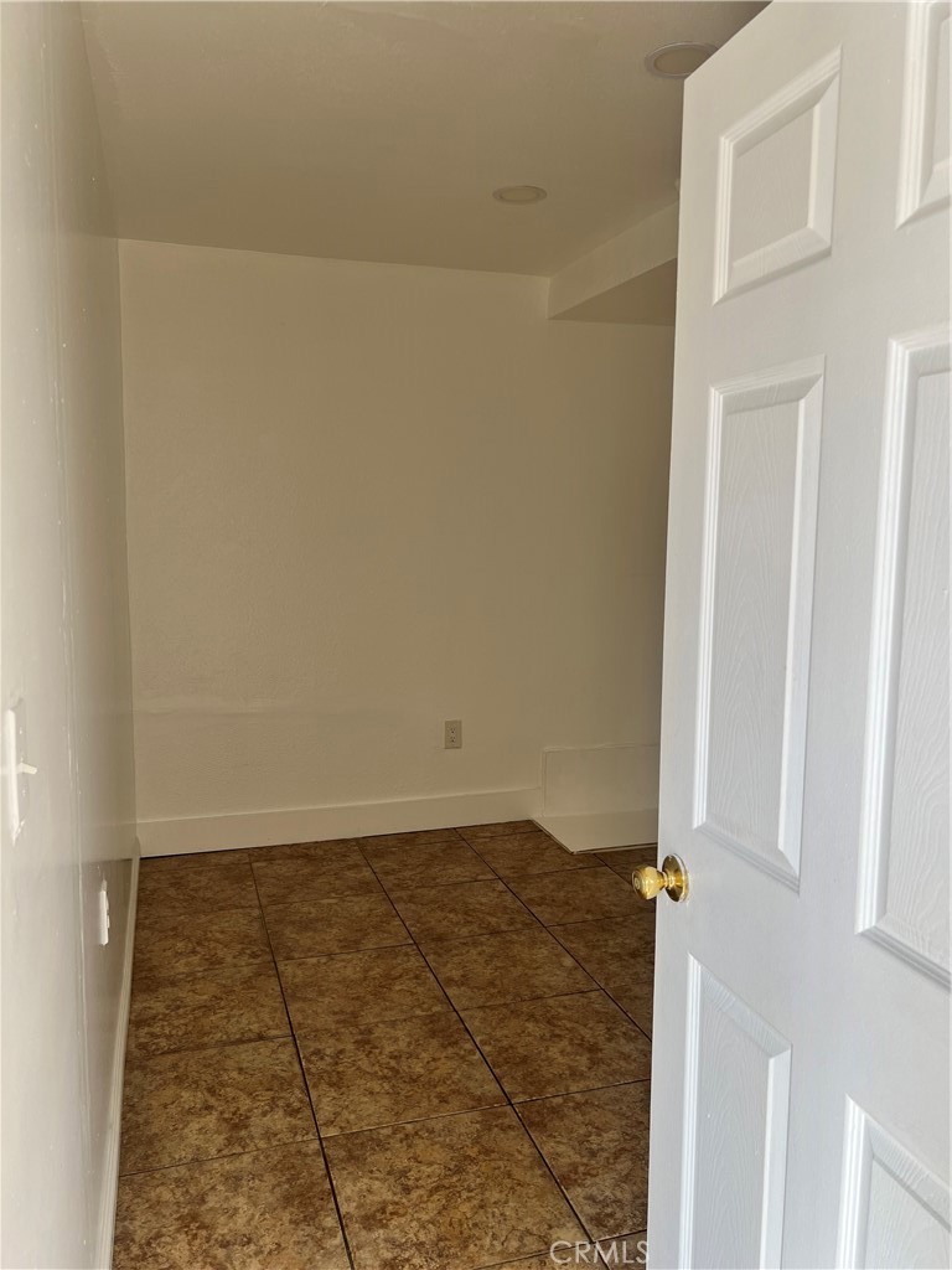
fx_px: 953
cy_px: 635
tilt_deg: -5.3
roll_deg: +0.2
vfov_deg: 67.3
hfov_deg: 53.1
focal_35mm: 26
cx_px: 476
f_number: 1.5
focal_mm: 5.7
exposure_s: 1/138
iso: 32
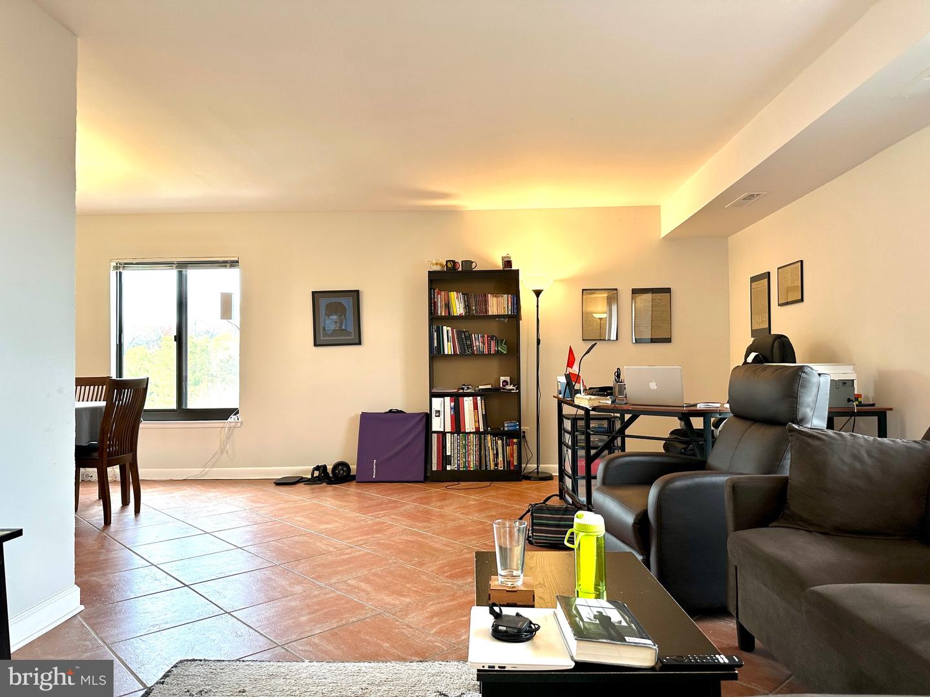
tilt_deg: +0.5
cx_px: 465
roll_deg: +0.6
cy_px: 348
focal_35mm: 24
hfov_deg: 71.6
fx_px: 645
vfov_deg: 56.8
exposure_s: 1/120
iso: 80
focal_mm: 6.86
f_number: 1.78
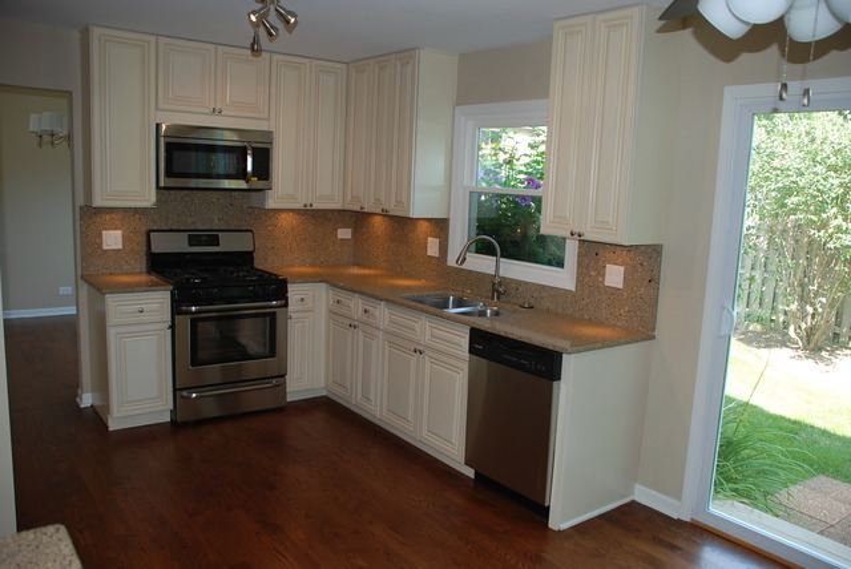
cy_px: 284
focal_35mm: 30
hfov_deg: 61.9
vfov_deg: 43.7
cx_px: 426
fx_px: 710
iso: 200
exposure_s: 1/60
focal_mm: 20
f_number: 3.8
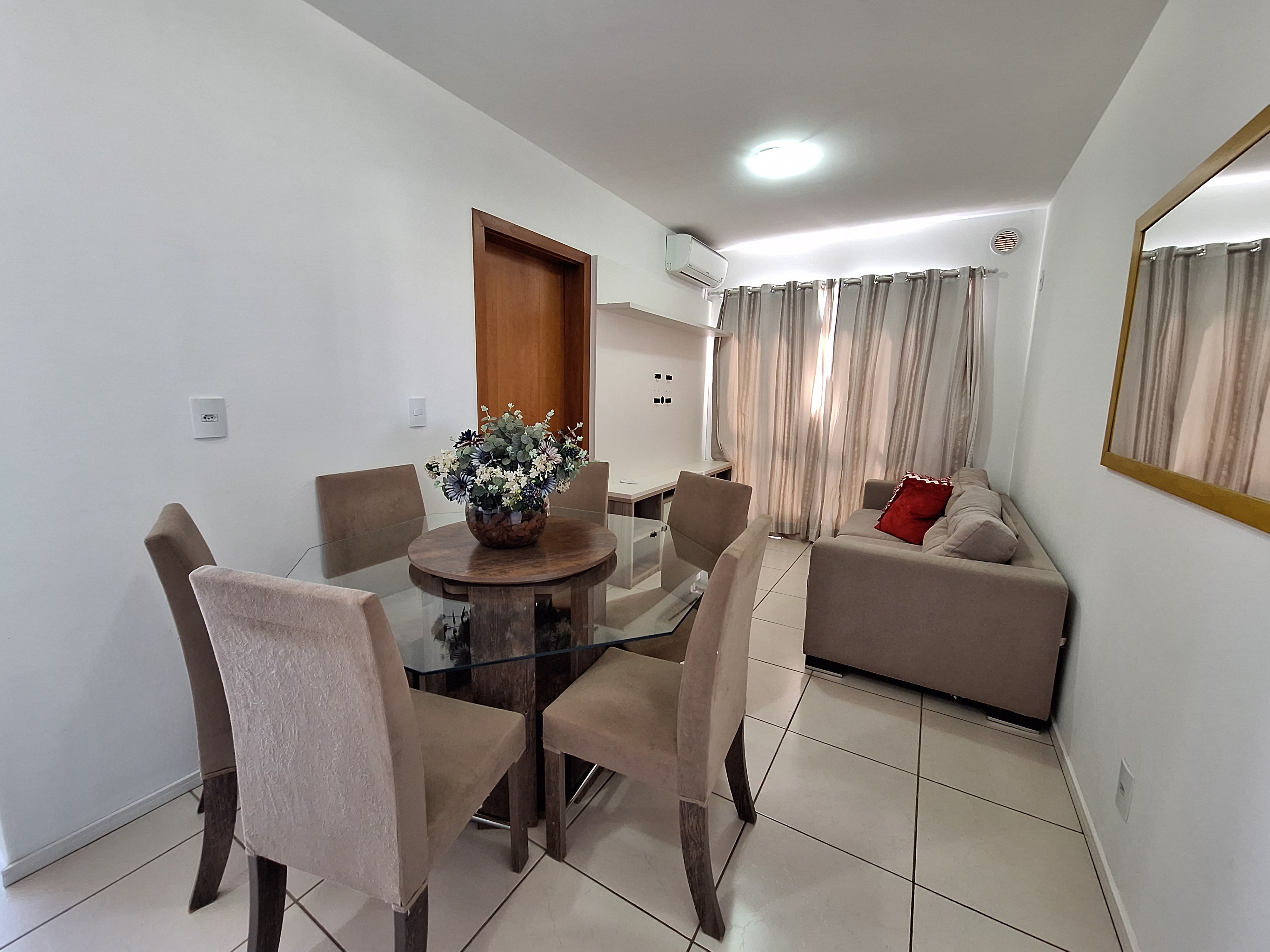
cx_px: 635
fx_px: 477
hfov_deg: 106.2
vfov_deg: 89.9
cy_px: 476
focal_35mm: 13
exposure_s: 1/40
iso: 160
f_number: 2.2
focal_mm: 1.74
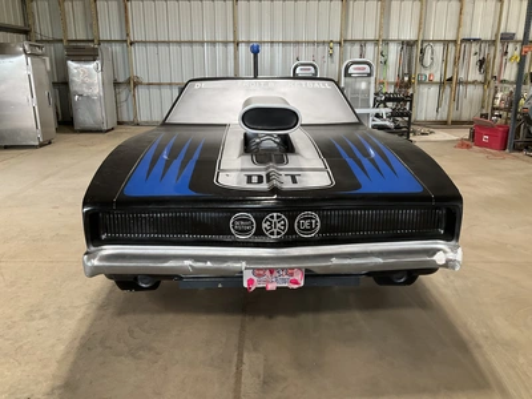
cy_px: 200
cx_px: 266
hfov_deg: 61.7
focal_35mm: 29
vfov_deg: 48.2
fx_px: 446
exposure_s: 1/60
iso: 80
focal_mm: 3
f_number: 1.8
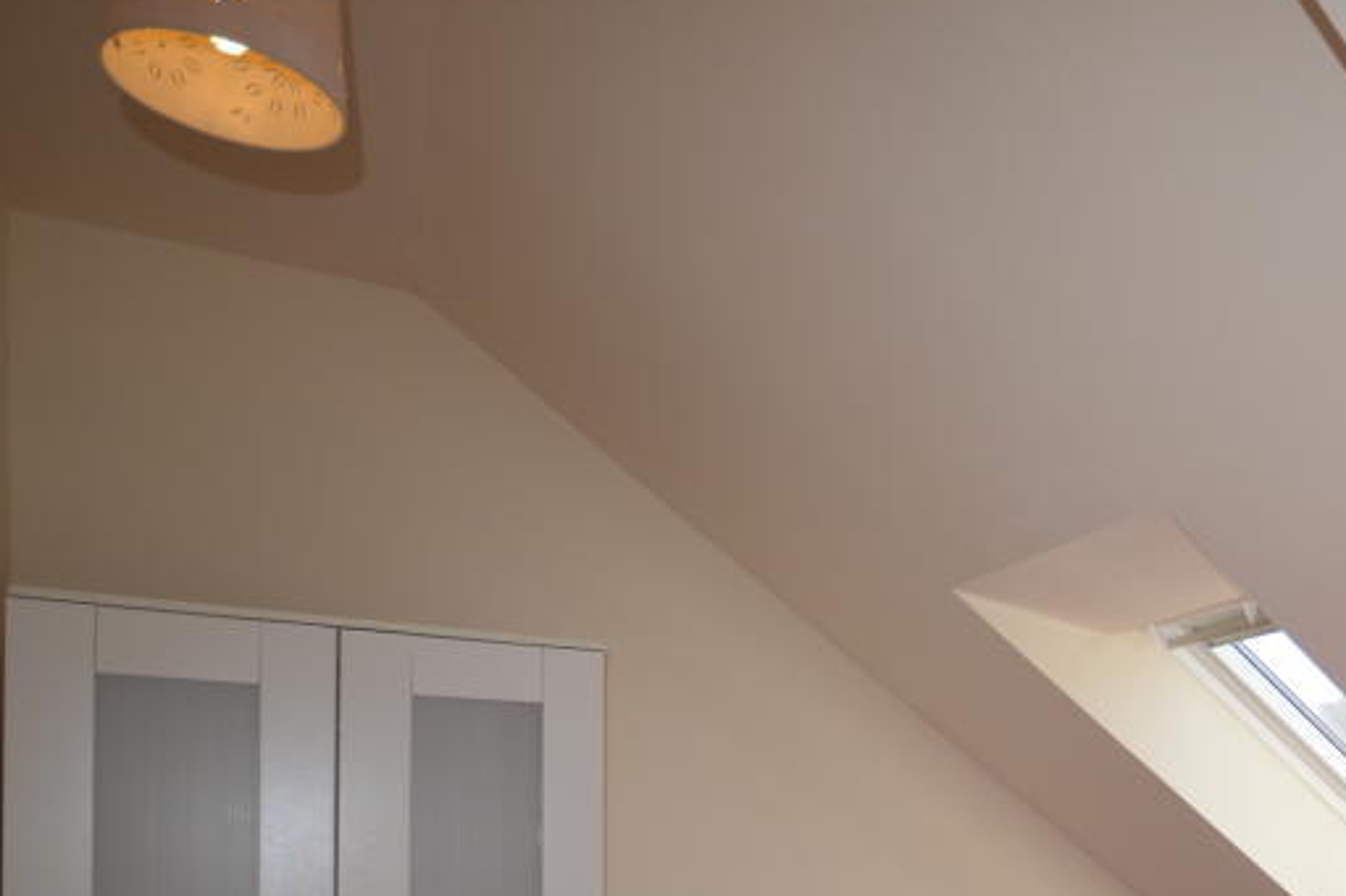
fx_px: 1121
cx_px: 1133
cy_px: 858
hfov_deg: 56.1
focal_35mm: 30
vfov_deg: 39.4
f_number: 4
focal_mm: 10
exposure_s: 1/200
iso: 100
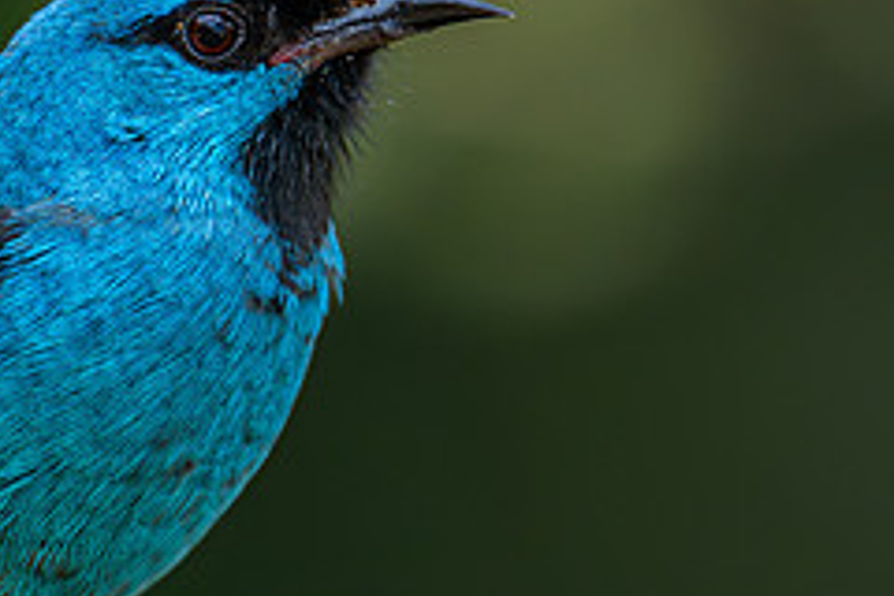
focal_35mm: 1904
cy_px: 261
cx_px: 141
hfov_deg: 1.1
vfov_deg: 0.7
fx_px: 47279
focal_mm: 560
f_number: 6.3
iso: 2500
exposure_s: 1/1000
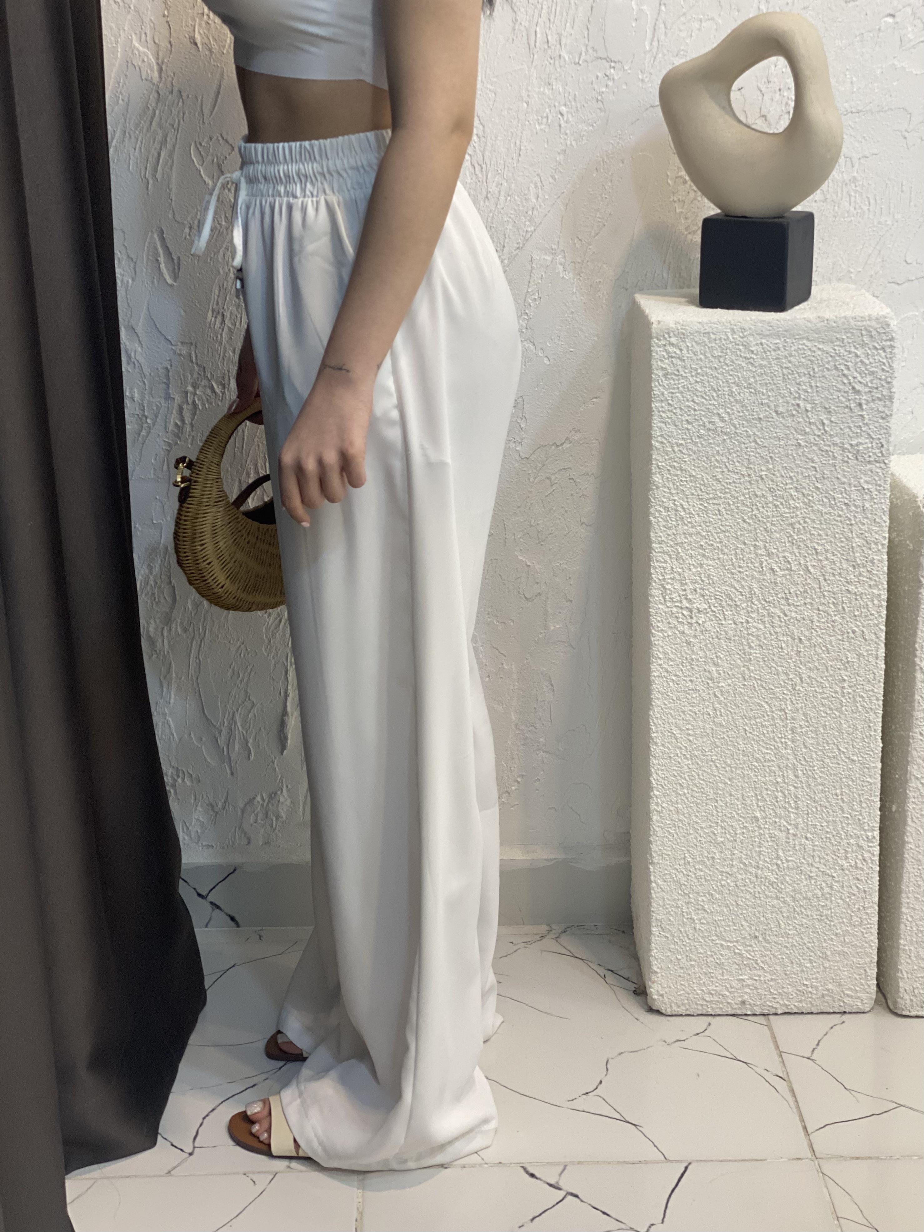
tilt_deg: -18.7
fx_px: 1851
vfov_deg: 36.8
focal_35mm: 52
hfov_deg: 28.0
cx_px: 462
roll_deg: +1.4
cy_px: 616
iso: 125
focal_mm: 6
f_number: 2
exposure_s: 1/100
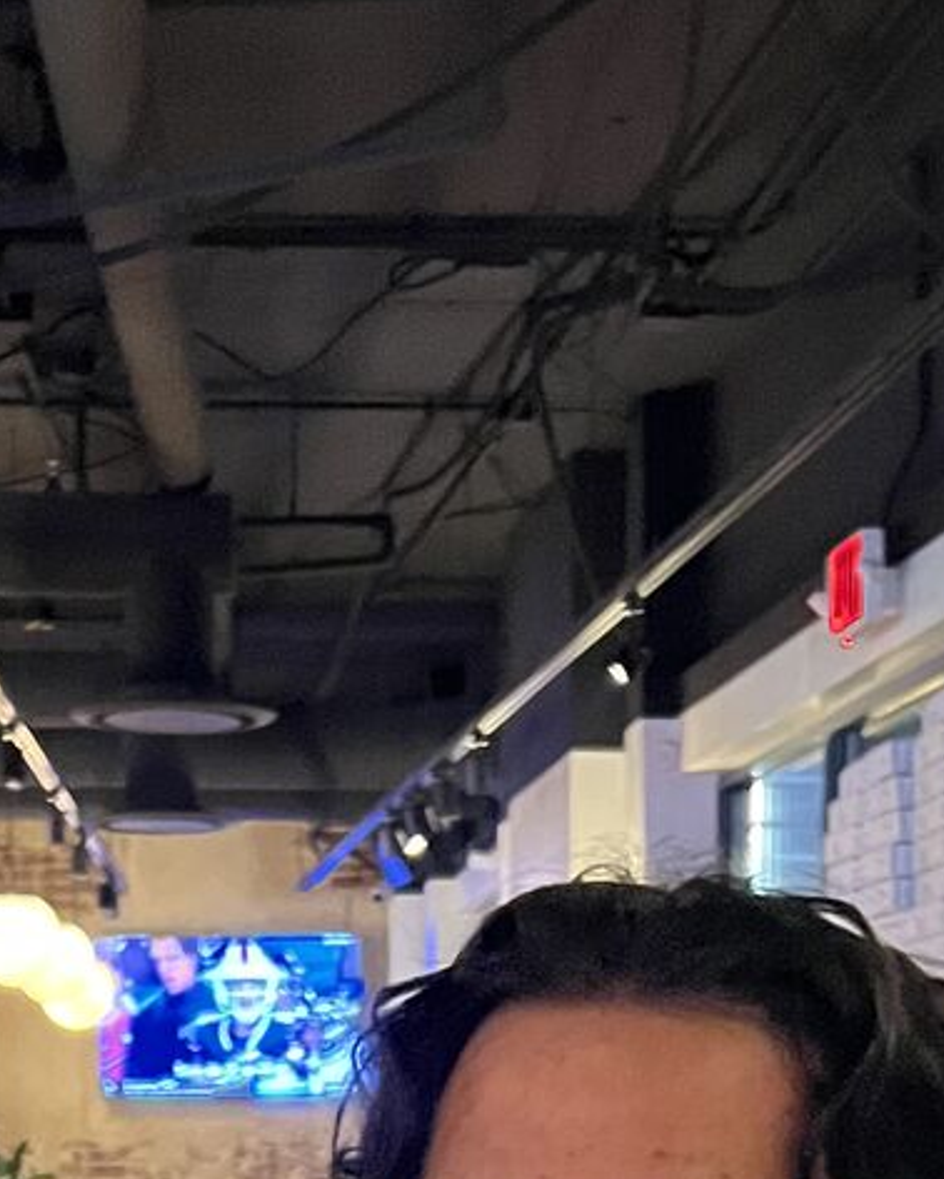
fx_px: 3001
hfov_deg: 17.9
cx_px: 445
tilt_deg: -15.0
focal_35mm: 86
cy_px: 1931
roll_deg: +0.6
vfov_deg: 18.7
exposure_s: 1/30
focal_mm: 5.7
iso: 800
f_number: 1.5
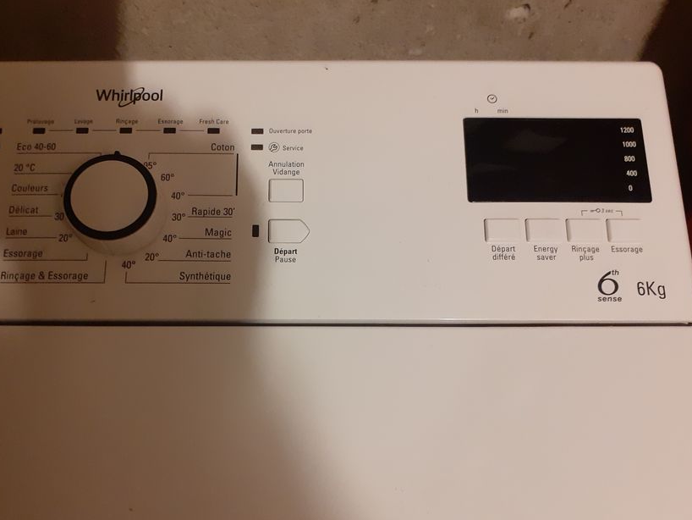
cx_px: 308
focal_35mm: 33
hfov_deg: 55.2
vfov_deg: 42.8
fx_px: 660
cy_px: 303
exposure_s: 1/25
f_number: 1.9
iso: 250
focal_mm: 3.6
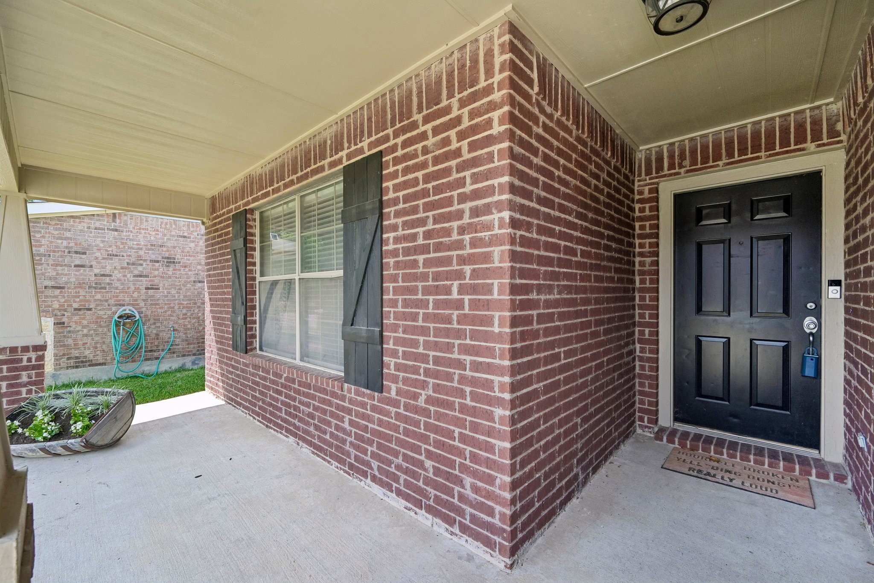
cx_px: 437
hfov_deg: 100.4
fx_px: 364
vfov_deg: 77.3
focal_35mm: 15
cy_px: 292
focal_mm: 15
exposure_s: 1/200
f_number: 8
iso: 400
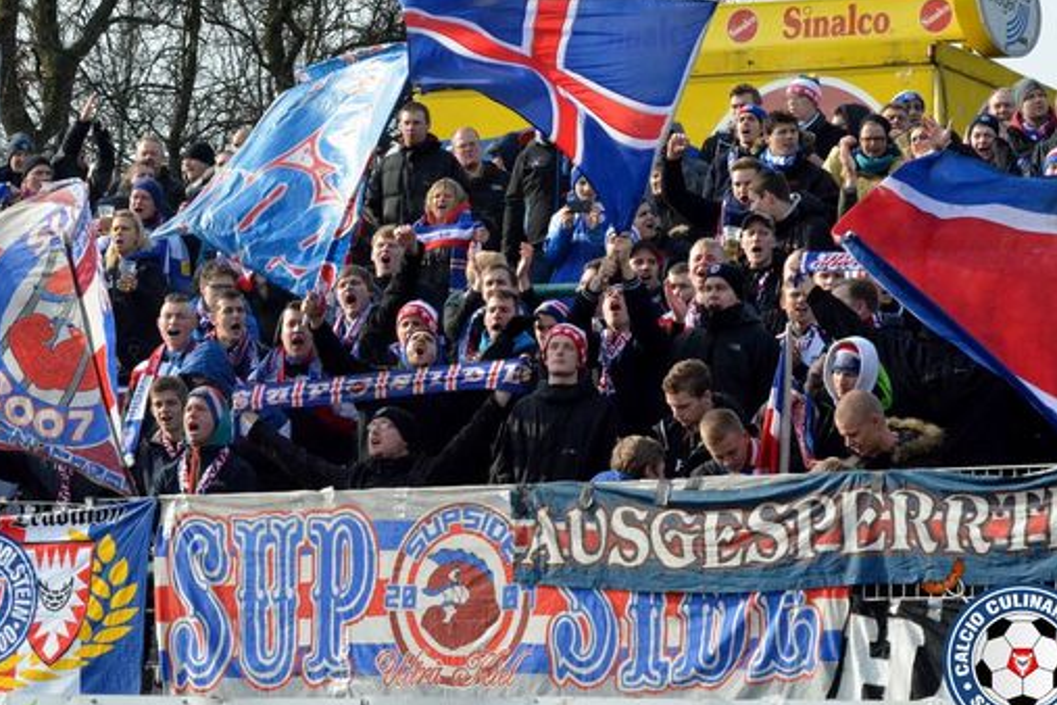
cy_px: 386
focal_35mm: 118
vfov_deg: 11.6
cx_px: 567
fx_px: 3464
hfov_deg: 17.3
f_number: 13
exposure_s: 1/3200
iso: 5000
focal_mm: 70
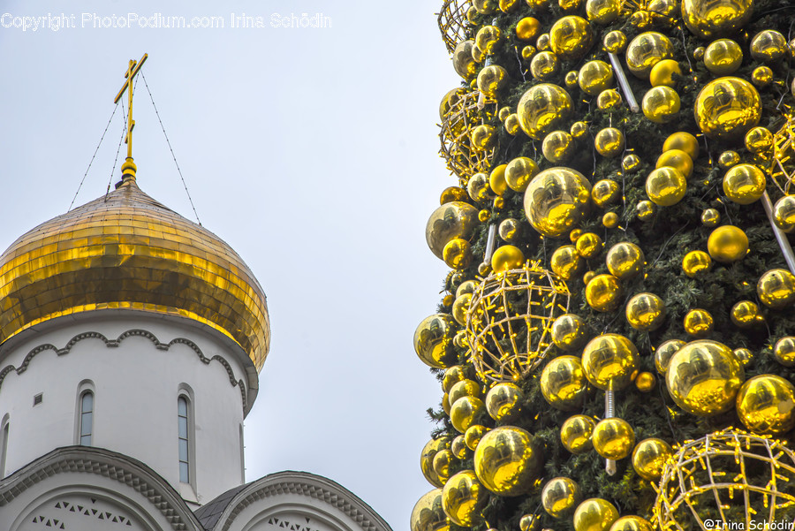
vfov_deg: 19.5
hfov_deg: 28.8
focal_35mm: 70
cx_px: 398
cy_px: 266
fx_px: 1547
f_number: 9
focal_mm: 70
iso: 100
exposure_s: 1/40
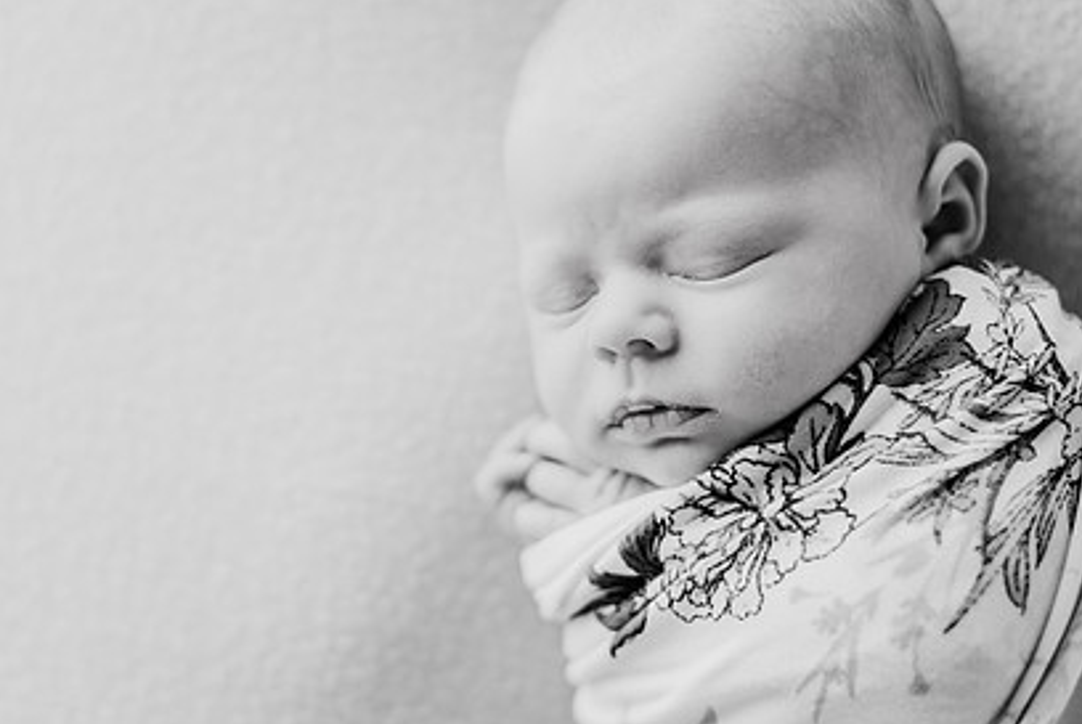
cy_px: 333
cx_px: 430
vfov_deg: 19.2
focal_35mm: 71
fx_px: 2136
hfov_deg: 28.4
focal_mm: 50
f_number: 2.2
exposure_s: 1/160
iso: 100
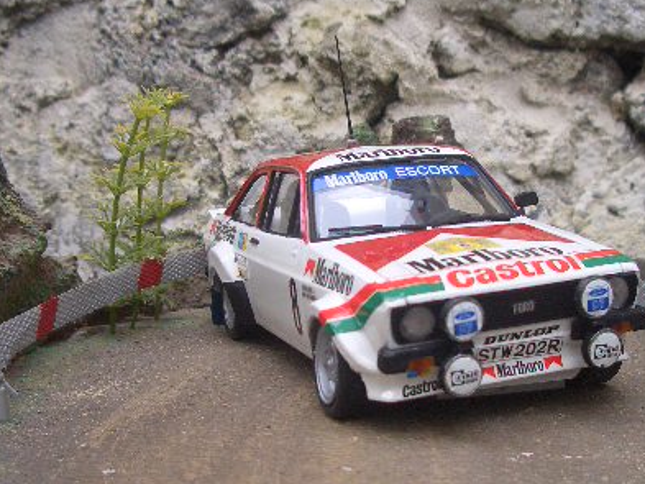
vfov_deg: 25.6
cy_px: 277
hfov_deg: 33.8
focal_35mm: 57
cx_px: 351
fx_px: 1062
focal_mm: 5.8
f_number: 2.6
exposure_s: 1/160
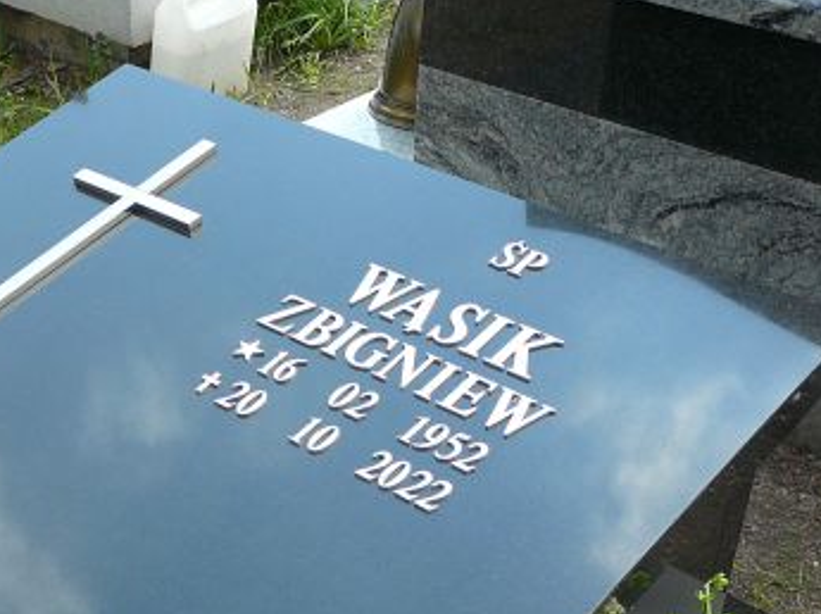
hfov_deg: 29.0
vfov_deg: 22.1
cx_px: 126
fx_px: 1540
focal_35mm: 65
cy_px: 524
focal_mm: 5.2
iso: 80
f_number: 2.8
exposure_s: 1/320
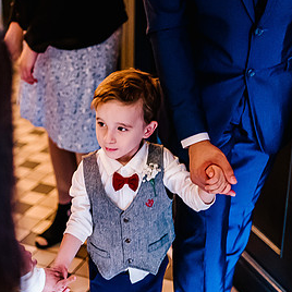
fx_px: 668
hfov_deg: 24.7
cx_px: 136
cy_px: 130
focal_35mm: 70
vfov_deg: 24.6
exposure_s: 1/160
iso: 6400
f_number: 1.4
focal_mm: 35
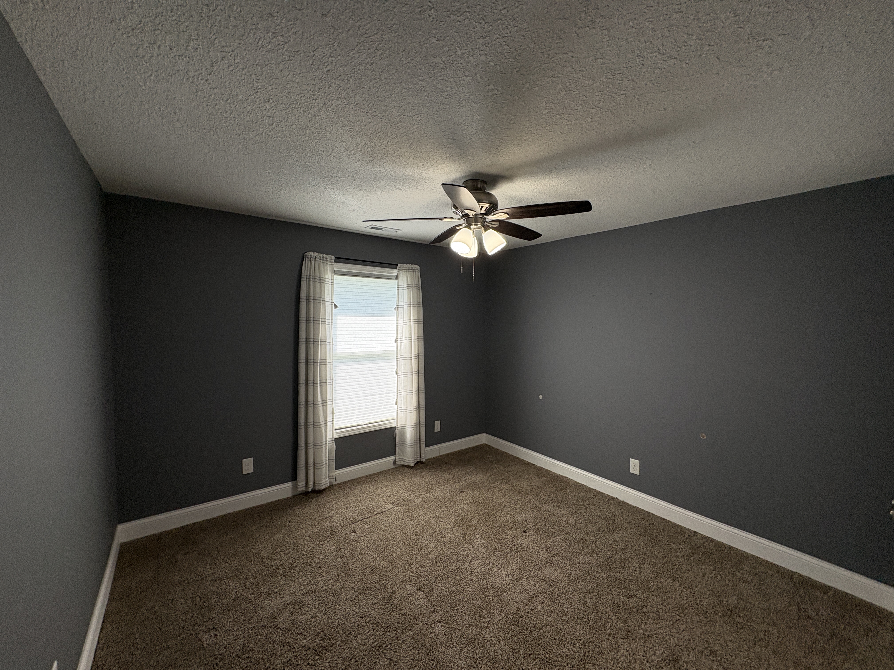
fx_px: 362
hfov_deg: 102.1
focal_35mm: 14
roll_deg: -0.1
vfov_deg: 85.7
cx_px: 447
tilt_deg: -2.5
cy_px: 335
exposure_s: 1/120
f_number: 2.2
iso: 125
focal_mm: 2.22
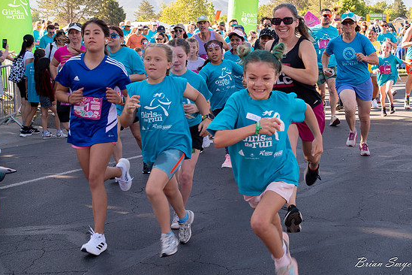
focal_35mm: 68
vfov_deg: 20.0
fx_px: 778
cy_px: 117
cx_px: 250
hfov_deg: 29.6
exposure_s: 1/320
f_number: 8
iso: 800
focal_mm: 48
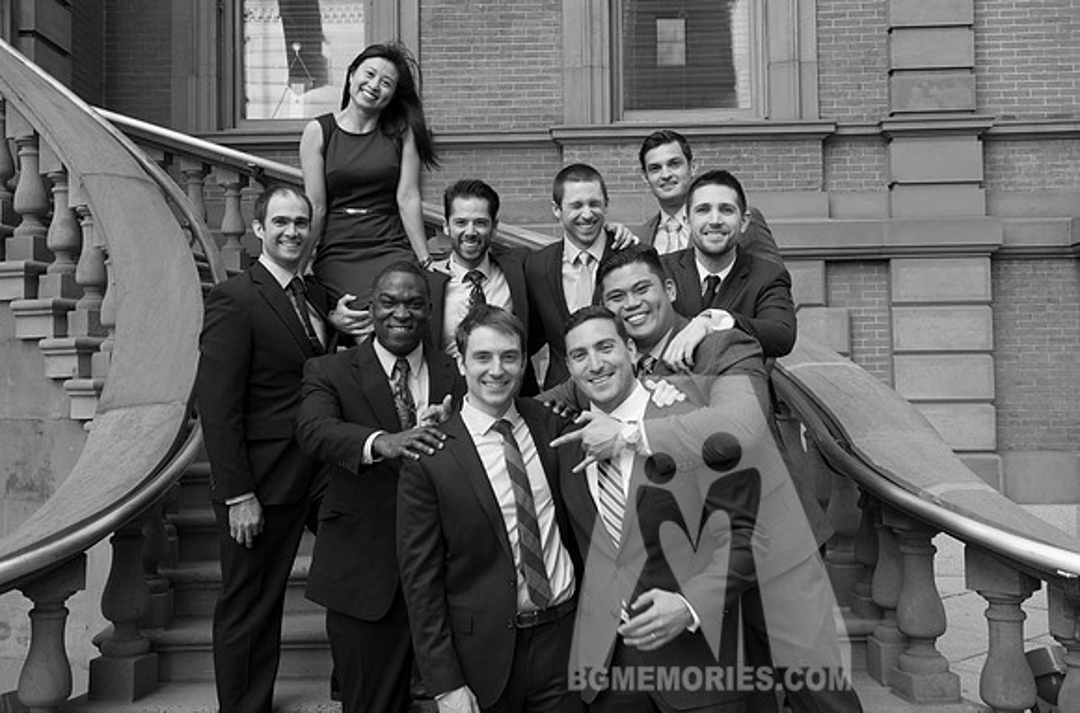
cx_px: 532
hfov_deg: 46.9
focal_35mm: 42
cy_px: 326
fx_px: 1246
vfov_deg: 31.9
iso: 800
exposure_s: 1/100
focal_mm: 38
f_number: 8
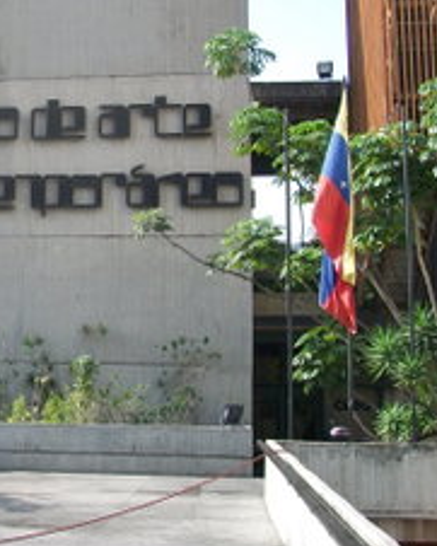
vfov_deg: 30.4
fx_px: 1002
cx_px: 11
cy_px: 244
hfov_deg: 23.7
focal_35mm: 62
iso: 64
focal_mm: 6
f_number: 2.7
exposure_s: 1/500
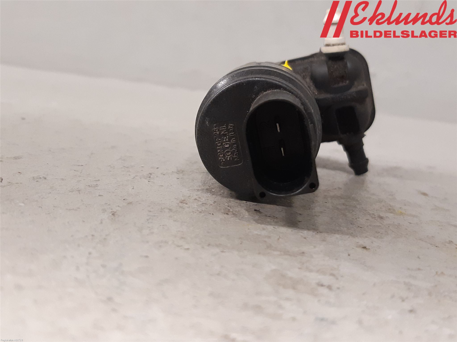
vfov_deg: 53.1
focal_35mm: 26
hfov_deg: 67.3
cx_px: 228
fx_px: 343
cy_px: 171
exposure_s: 1/50
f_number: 1.7
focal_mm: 3.93
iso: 250
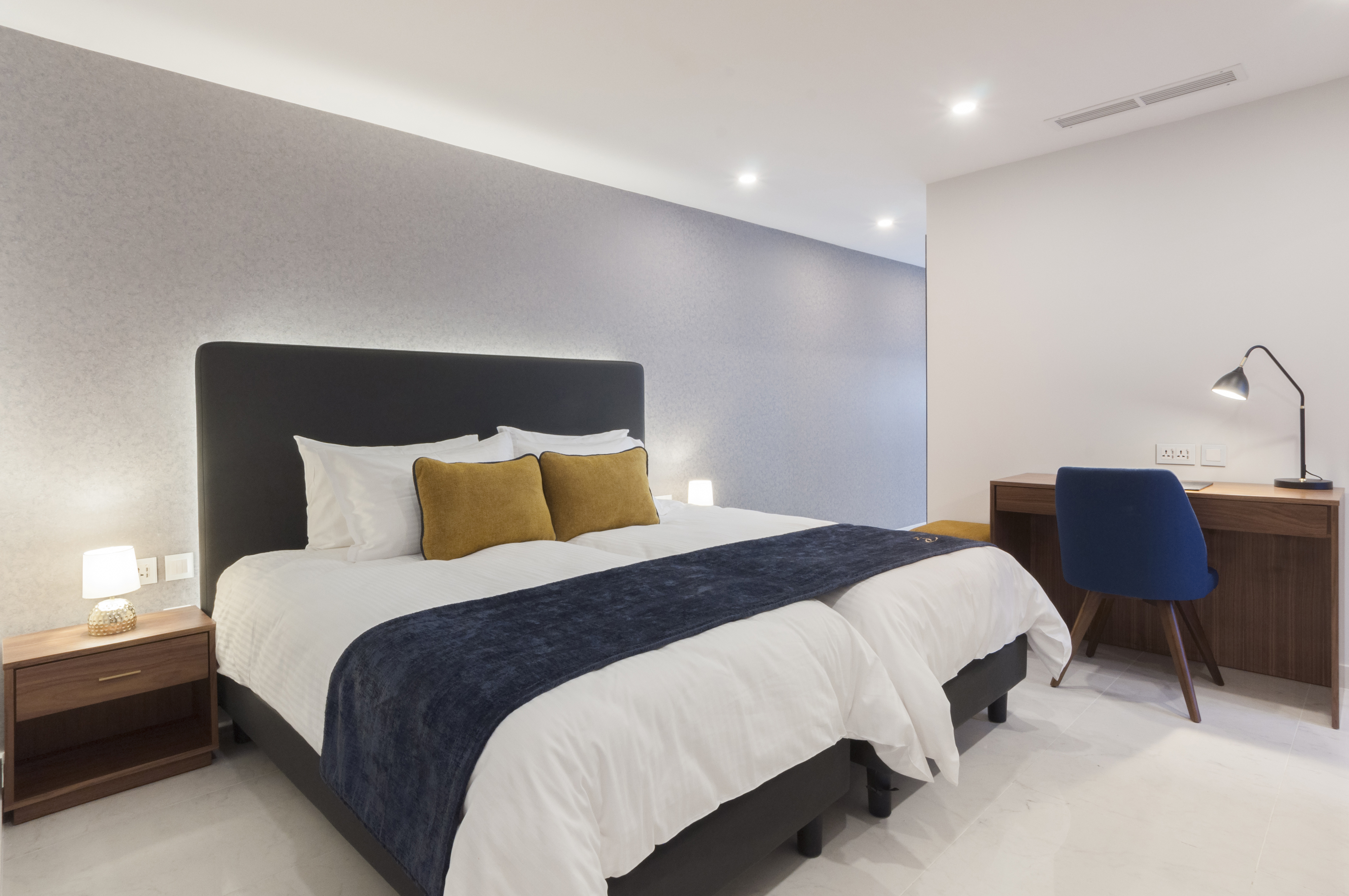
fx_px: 674
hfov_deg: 90.1
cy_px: 448
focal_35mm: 18
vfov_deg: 67.2
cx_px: 674
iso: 200
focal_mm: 12
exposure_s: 1
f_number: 14
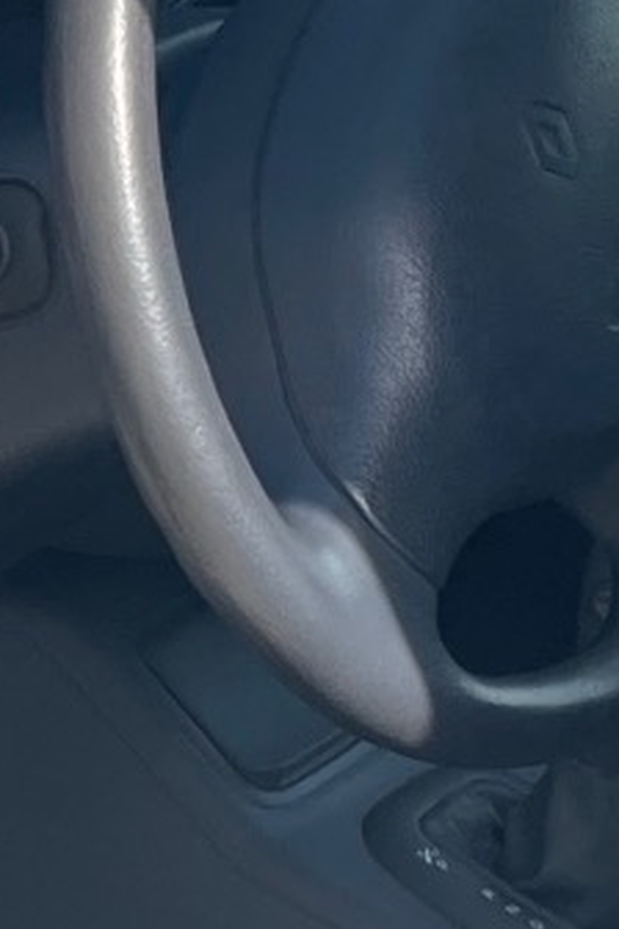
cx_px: -384
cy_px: 827
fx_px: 3739
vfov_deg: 14.0
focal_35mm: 145
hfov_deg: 9.2
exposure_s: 1/1366
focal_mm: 4.2
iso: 32
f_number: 1.6
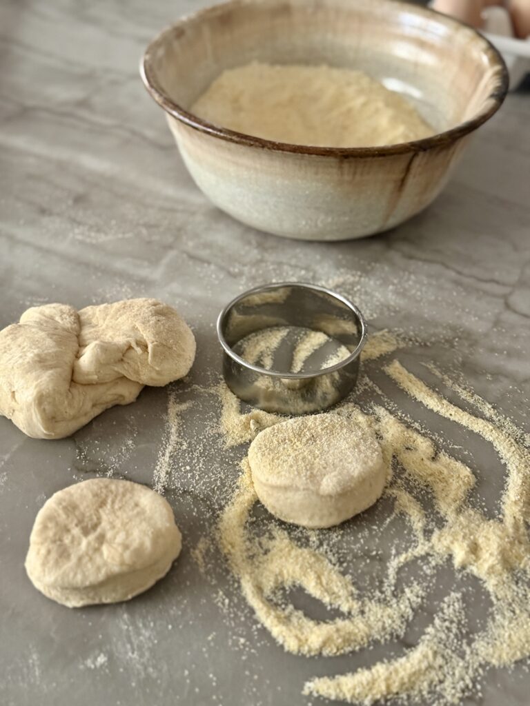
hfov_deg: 30.3
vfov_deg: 39.7
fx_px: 980
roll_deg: -0.6
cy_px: 353
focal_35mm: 48
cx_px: 265
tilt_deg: -40.4
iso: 640
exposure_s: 1/30
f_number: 1.78
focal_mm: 6.76
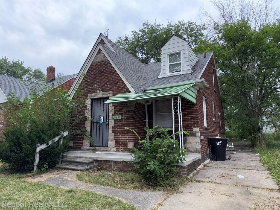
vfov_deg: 56.8
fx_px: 194
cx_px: 140
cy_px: 105
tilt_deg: +9.5
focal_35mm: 24
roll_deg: +0.2
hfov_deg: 71.6
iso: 50
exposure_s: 1/515
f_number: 1.78
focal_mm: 6.76
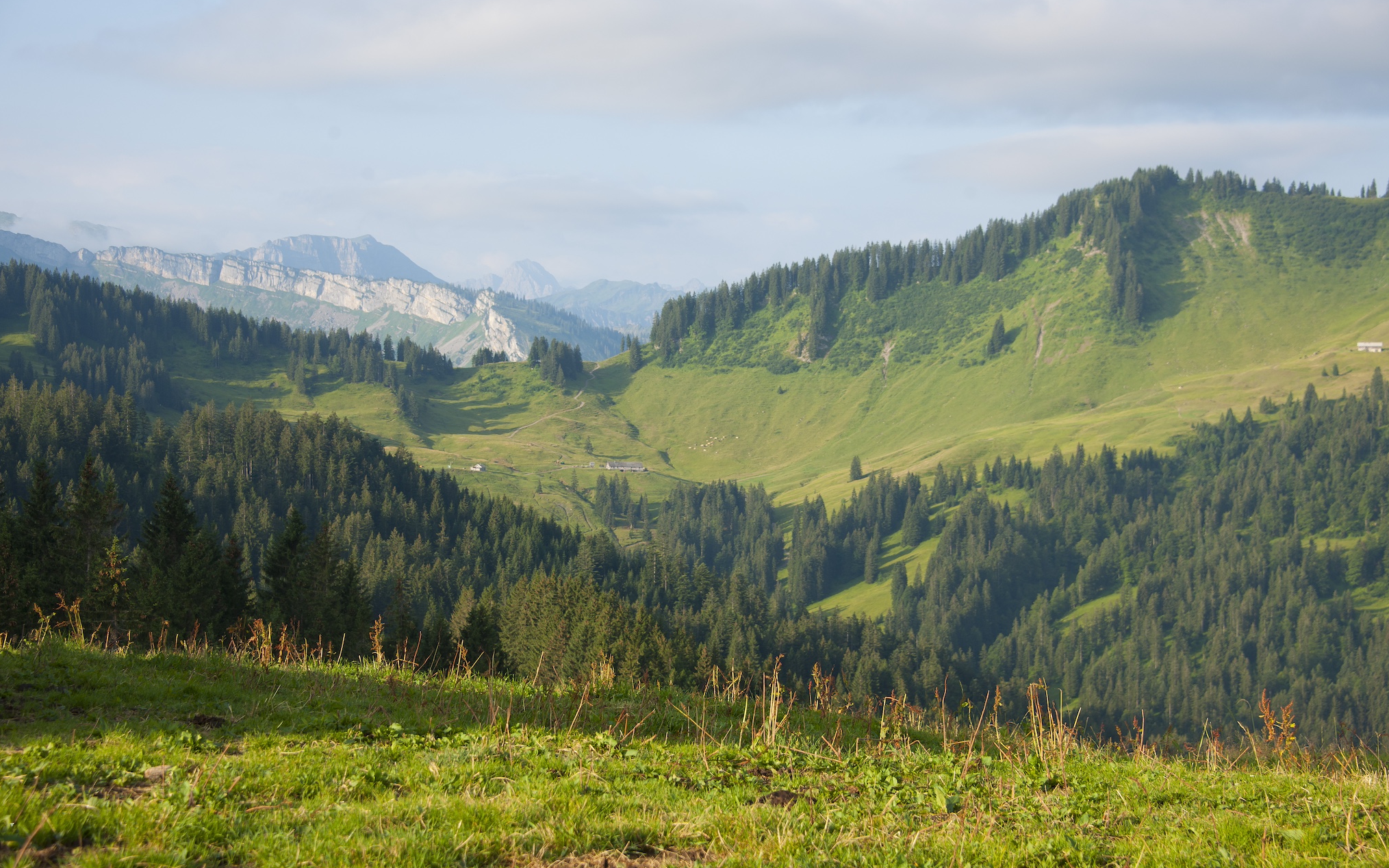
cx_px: 697
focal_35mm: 72
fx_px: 2725
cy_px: 420
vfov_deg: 18.1
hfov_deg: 28.6
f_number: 7.1
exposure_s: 1/200
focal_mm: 70
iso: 200
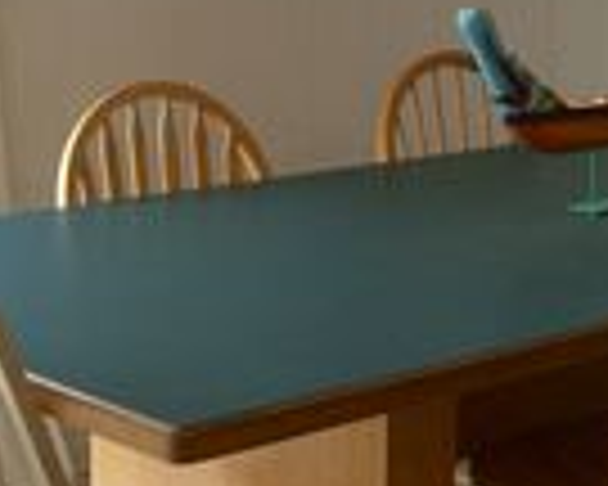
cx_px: 459
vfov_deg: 14.7
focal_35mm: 104
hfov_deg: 18.3
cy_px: 54
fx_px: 1871
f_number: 2.8
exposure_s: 1/100
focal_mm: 8
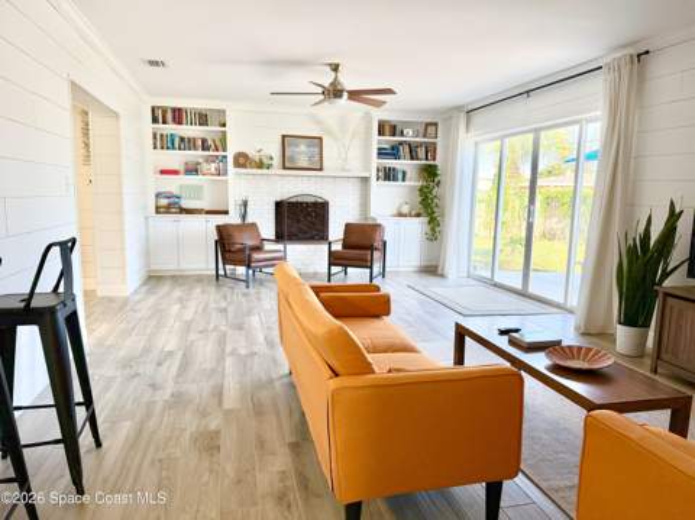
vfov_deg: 56.7
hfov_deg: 71.7
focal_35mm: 24
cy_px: 260
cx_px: 348
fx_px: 481
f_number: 1.78
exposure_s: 1/145
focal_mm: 6.76
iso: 200
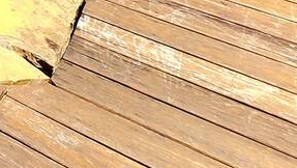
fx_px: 560
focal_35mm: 71
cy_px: -325
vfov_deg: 11.2
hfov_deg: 17.9
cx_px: -324
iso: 50
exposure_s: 1/1111
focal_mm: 2.2
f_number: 2.2
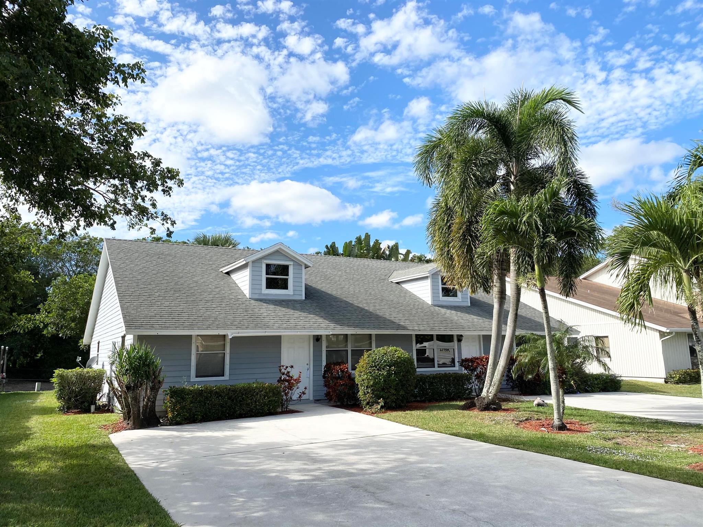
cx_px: 352
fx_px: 528
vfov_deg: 53.1
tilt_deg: +11.0
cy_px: 264
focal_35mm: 26
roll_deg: +0.4
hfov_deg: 67.3
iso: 32
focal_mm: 4.25
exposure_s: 1/3731
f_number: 1.8
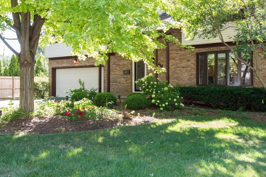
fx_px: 242
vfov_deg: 40.2
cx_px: 150
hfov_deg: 57.4
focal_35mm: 33
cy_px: 74
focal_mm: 15
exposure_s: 1/50
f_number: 8
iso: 320
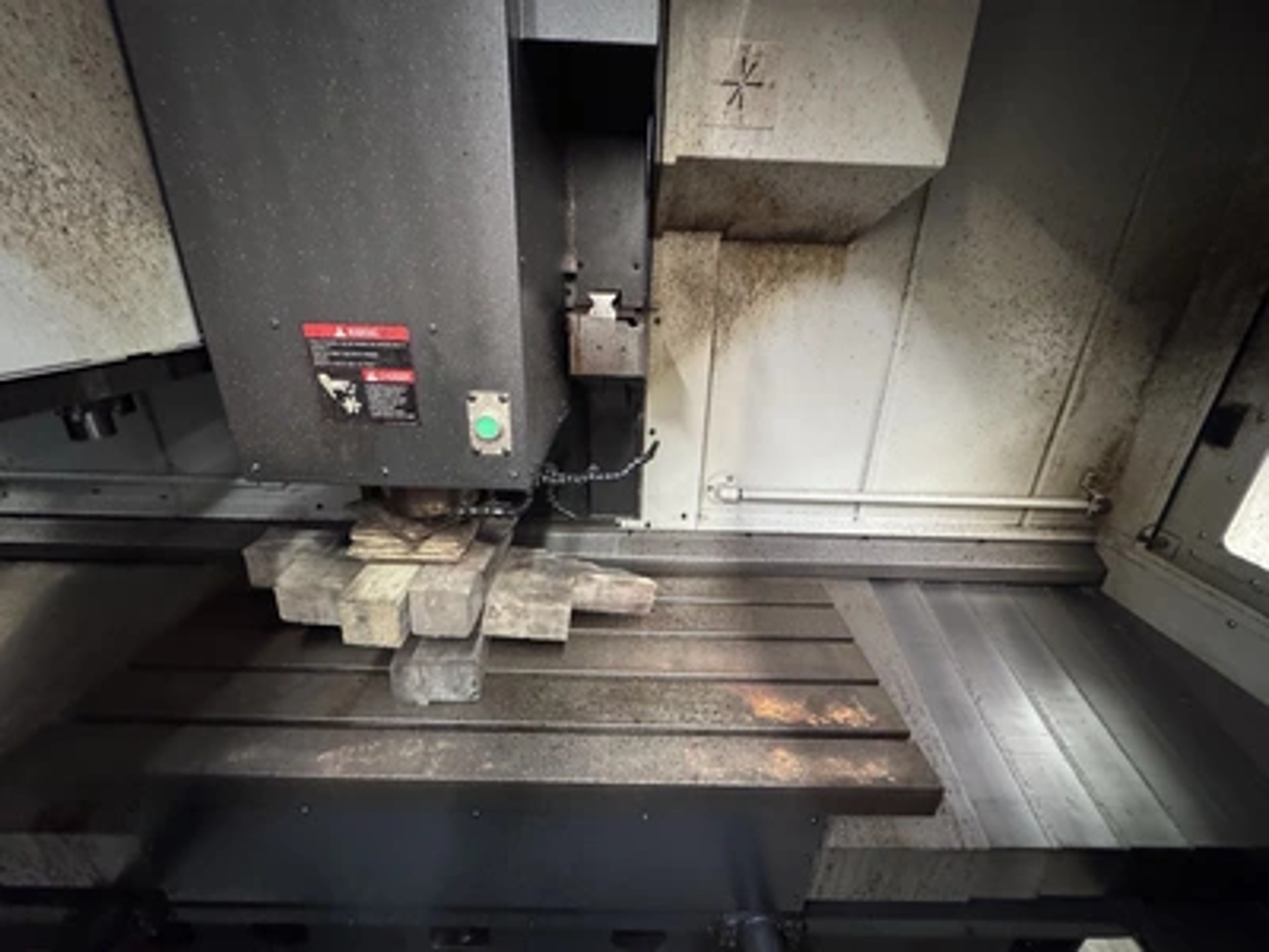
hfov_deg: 102.1
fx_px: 513
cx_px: 634
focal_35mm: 14
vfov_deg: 85.7
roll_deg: -1.9
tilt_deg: -21.9
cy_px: 476
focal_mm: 2.22
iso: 1000
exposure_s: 1/40
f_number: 2.2
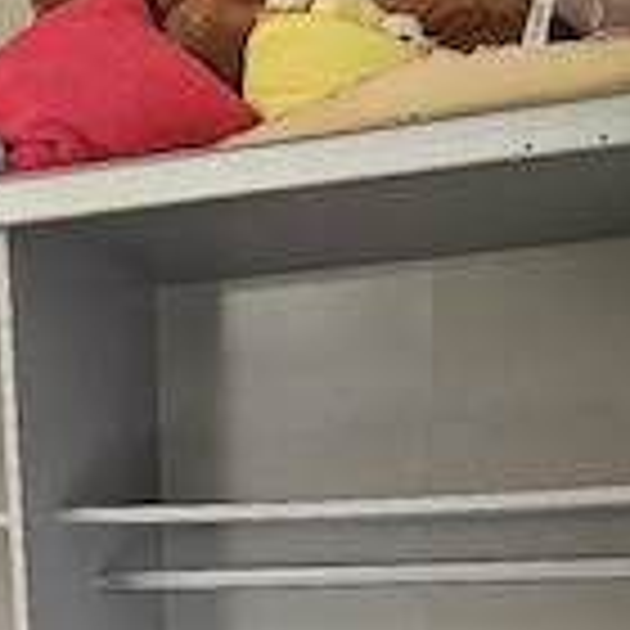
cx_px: 171
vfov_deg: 24.9
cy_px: 855
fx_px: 1194
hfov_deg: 29.2
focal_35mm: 58
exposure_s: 1/33.4
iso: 500
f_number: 1.7
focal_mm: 6.3
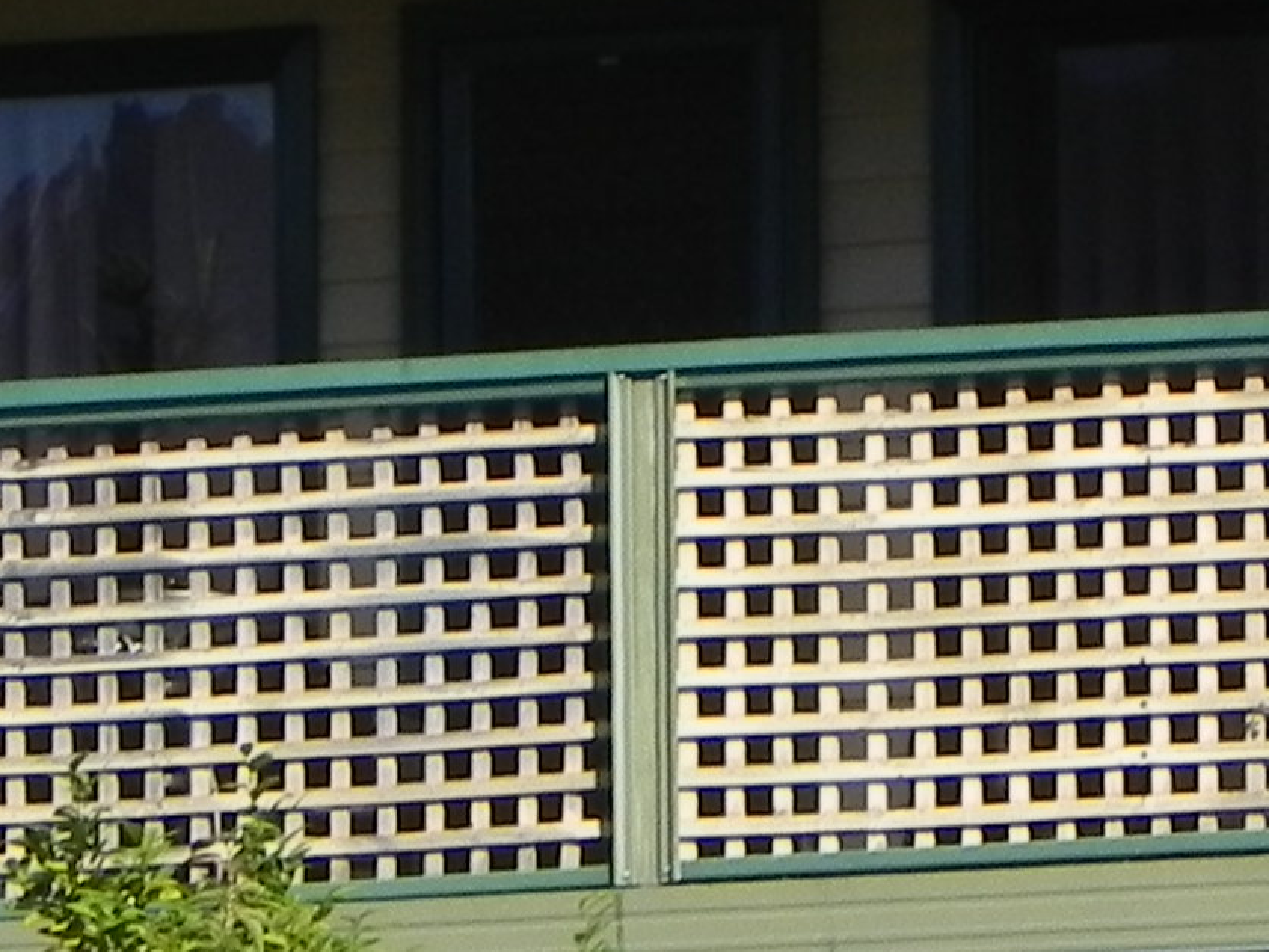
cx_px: 545
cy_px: 670
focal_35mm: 1071
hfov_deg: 1.9
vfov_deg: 1.4
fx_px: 39268
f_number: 7.1
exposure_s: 1/342
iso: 160
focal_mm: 44
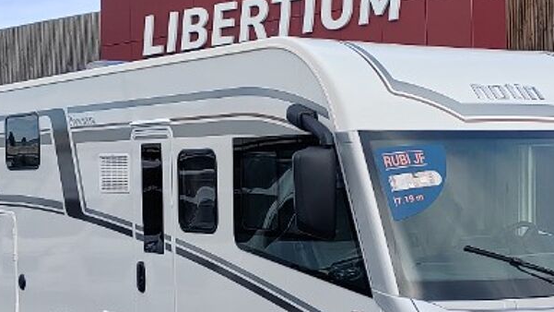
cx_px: 361
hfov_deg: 27.0
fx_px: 1146
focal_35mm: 78
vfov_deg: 15.4
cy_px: 222
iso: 100
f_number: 1.9
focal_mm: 5.52
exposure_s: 1/1300
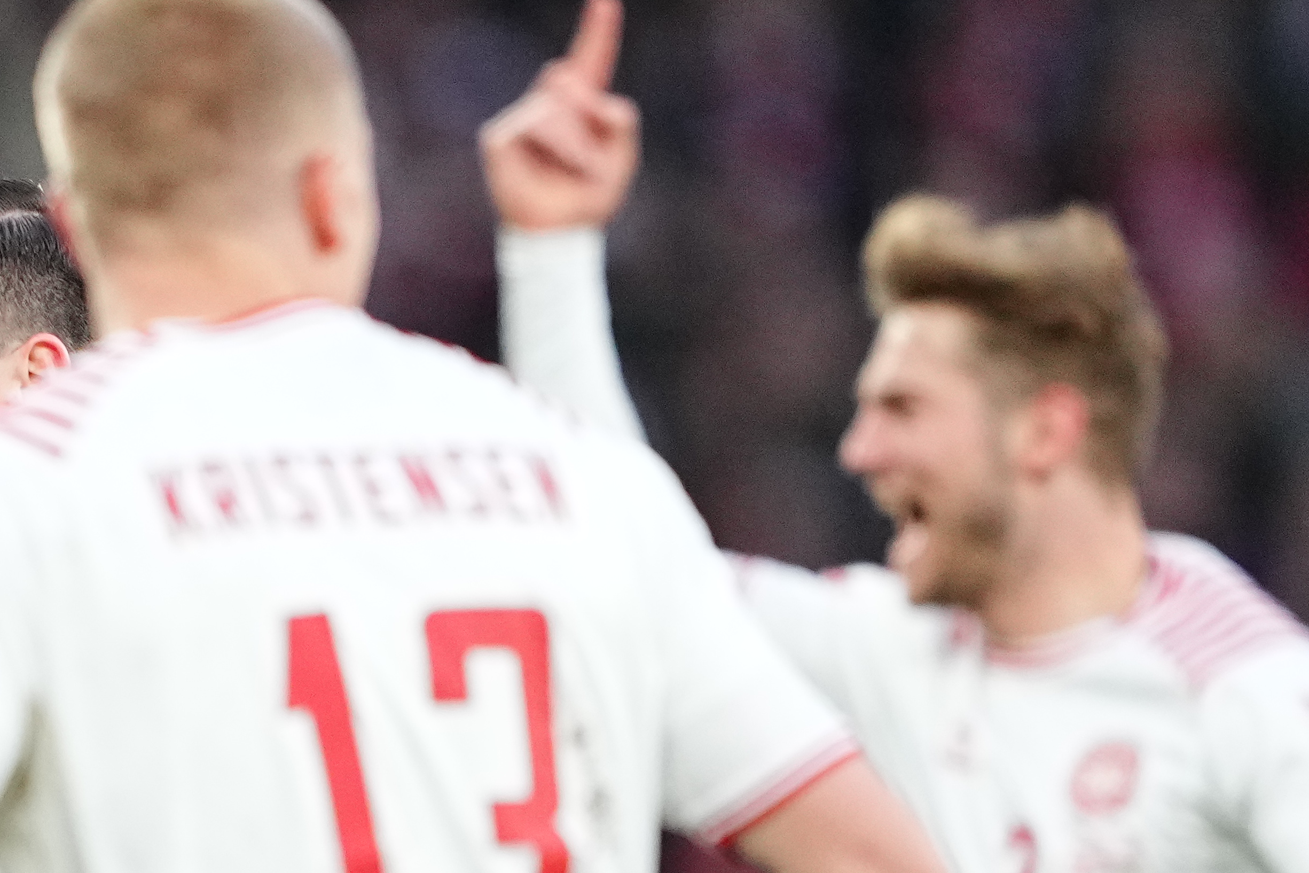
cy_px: 922
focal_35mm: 1410
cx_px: -41
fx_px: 51265
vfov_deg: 1.0
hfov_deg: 1.5
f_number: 2.8
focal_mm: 400
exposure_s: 1/1600
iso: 2500
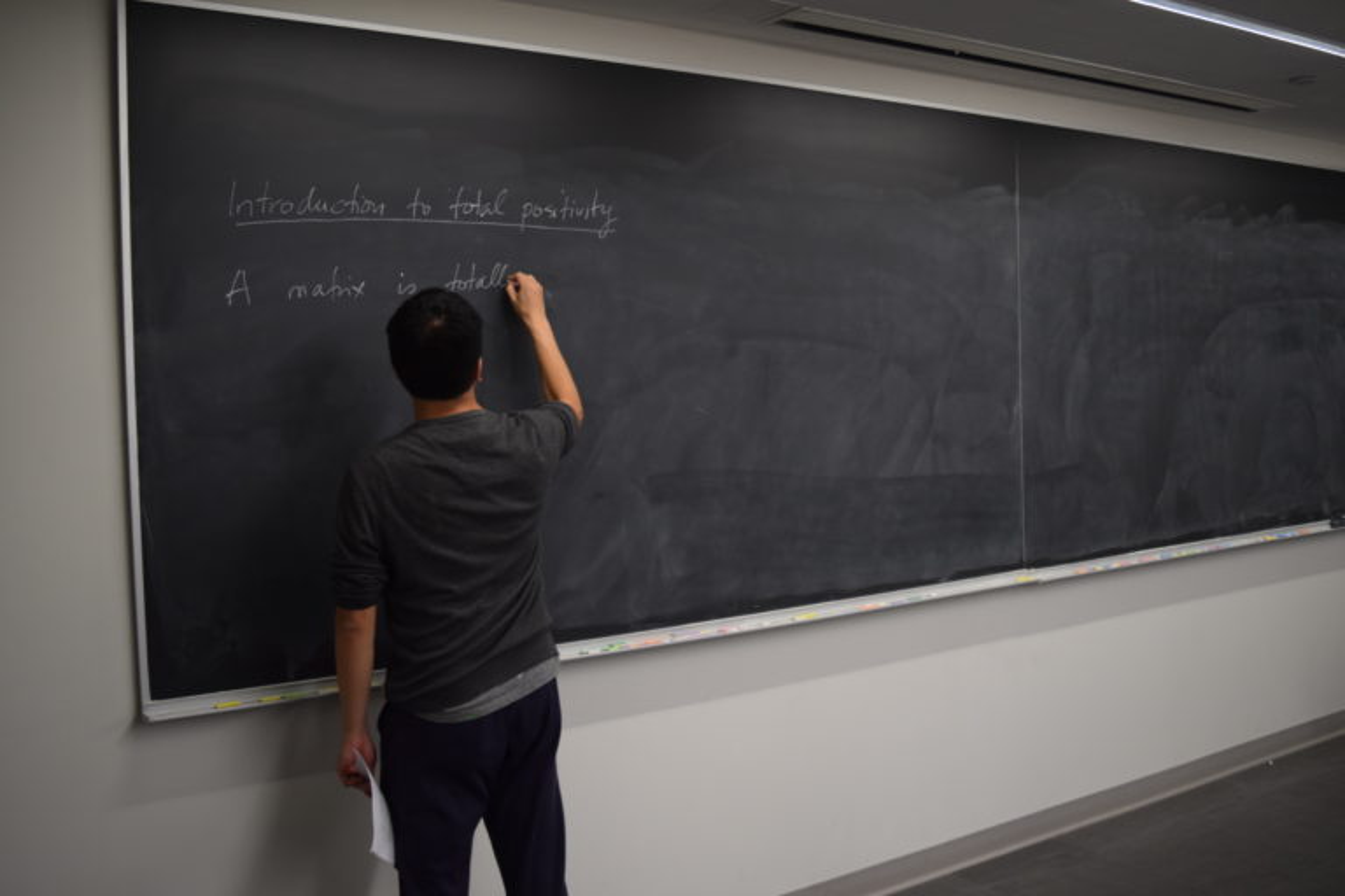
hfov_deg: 55.1
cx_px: 672
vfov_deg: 38.4
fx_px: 1289
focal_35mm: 34
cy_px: 448
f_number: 4
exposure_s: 1/60
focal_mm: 23
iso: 560
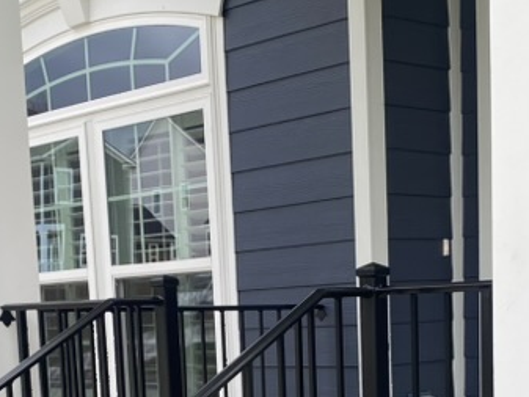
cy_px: 499
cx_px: 308
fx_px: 1208
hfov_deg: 24.7
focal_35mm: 79
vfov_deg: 17.6
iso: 32
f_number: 1.8
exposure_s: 1/402
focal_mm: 4.25
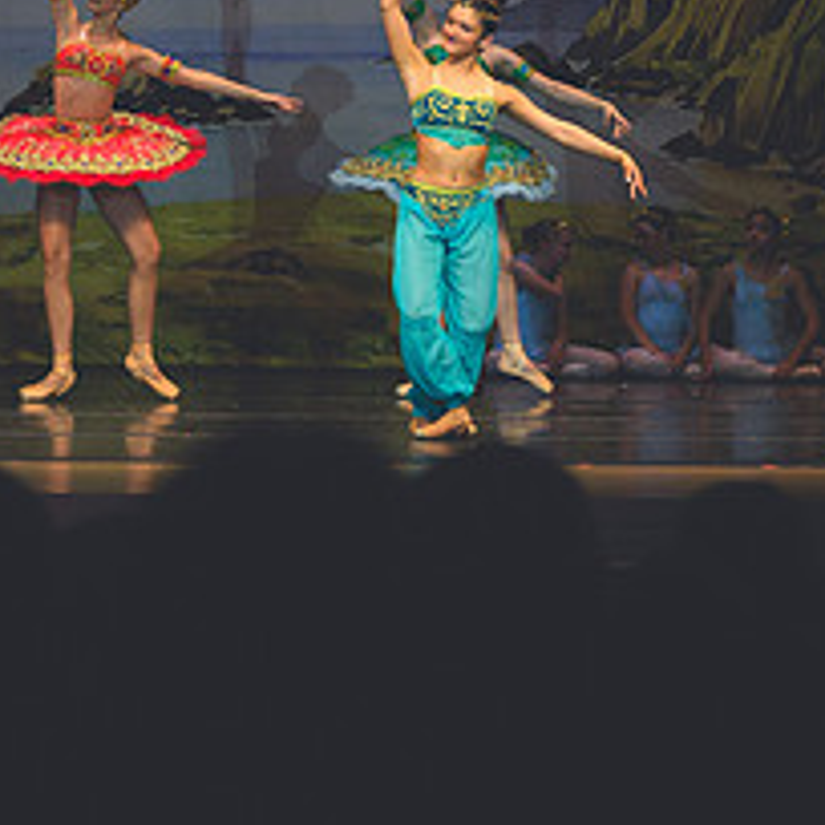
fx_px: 7820
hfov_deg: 6.0
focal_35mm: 290
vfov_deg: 6.0
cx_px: 20
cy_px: 247
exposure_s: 1/500
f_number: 2.8
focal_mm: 80
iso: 800
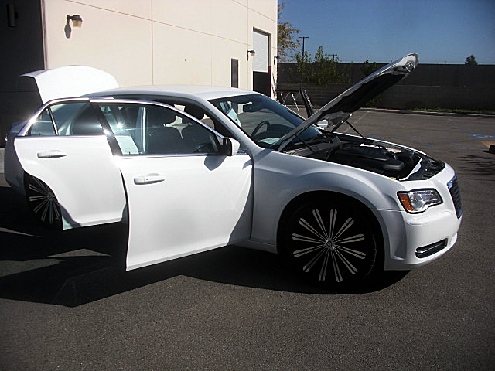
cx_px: 248
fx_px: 515
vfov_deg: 39.7
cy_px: 186
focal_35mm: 36
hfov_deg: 51.4
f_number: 7.9
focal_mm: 6.3
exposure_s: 1/250
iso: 50
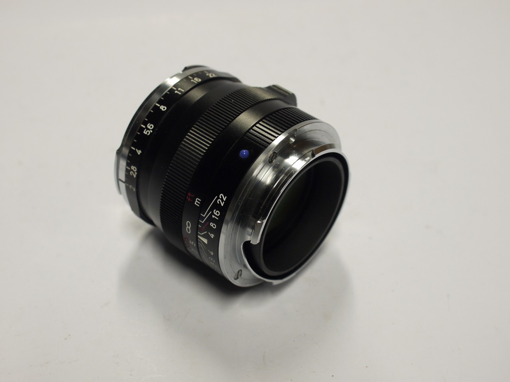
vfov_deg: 24.4
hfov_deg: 32.2
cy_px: 191
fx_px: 884
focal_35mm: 60
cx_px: 255
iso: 400
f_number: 5.6
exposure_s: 1/40
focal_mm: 30
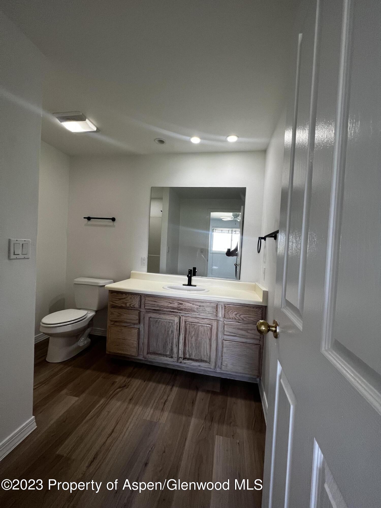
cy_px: 254
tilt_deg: -0.5
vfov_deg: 106.2
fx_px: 191
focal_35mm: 13
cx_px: 190
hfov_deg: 89.9
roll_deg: -3.6
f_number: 1.8
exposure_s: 1/120
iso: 160
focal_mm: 1.57
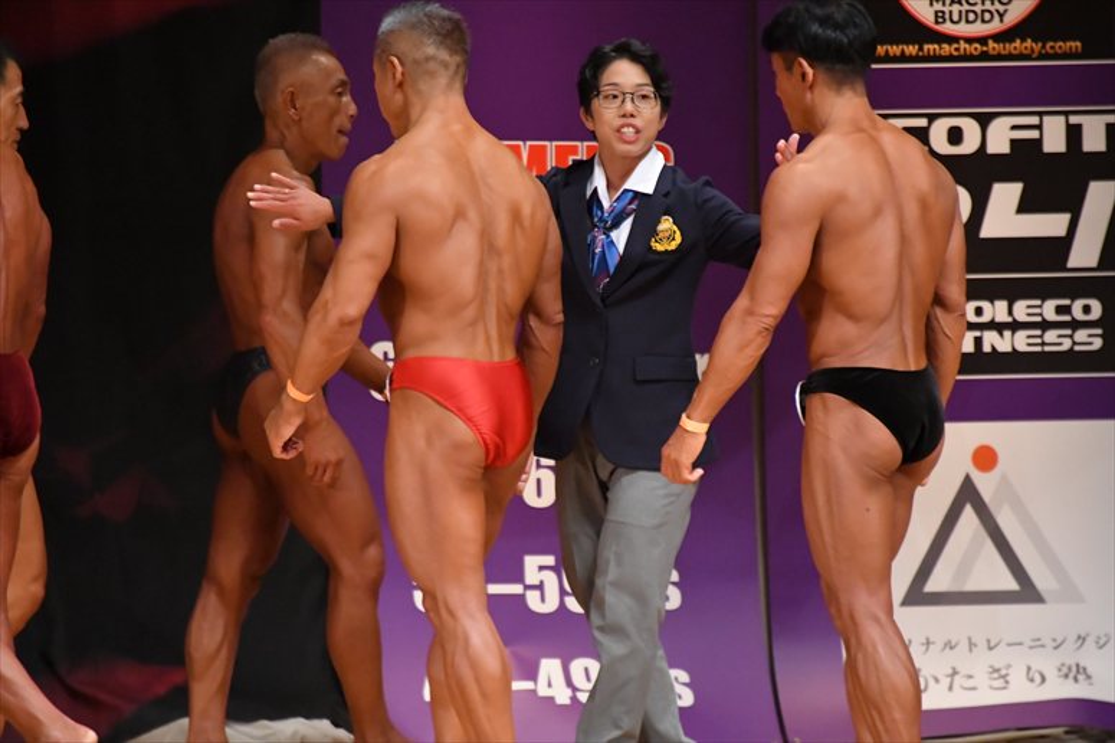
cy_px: 372
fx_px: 13931
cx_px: 558
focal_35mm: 450
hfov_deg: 4.6
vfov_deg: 3.1
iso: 6400
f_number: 5.6
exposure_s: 1/400
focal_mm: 300
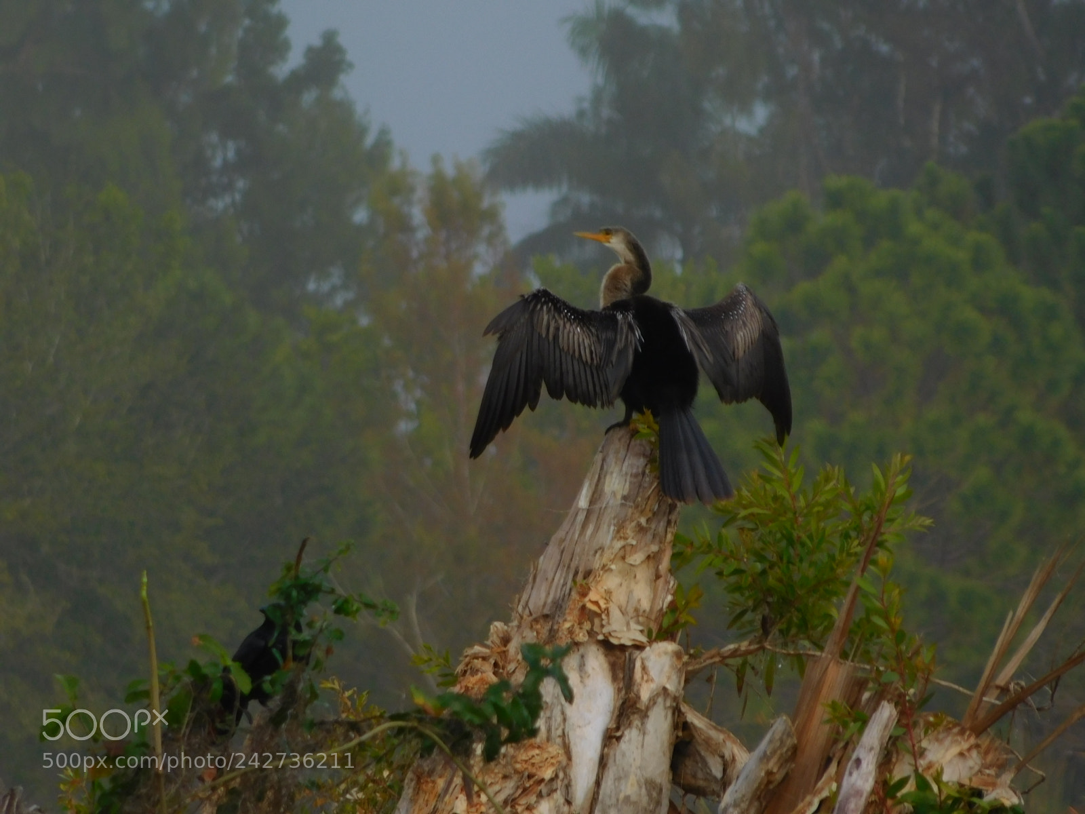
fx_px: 23445
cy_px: 407
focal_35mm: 748
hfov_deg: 2.7
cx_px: 542
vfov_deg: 2.0
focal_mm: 132.8
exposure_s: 1/400
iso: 125
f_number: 6.4
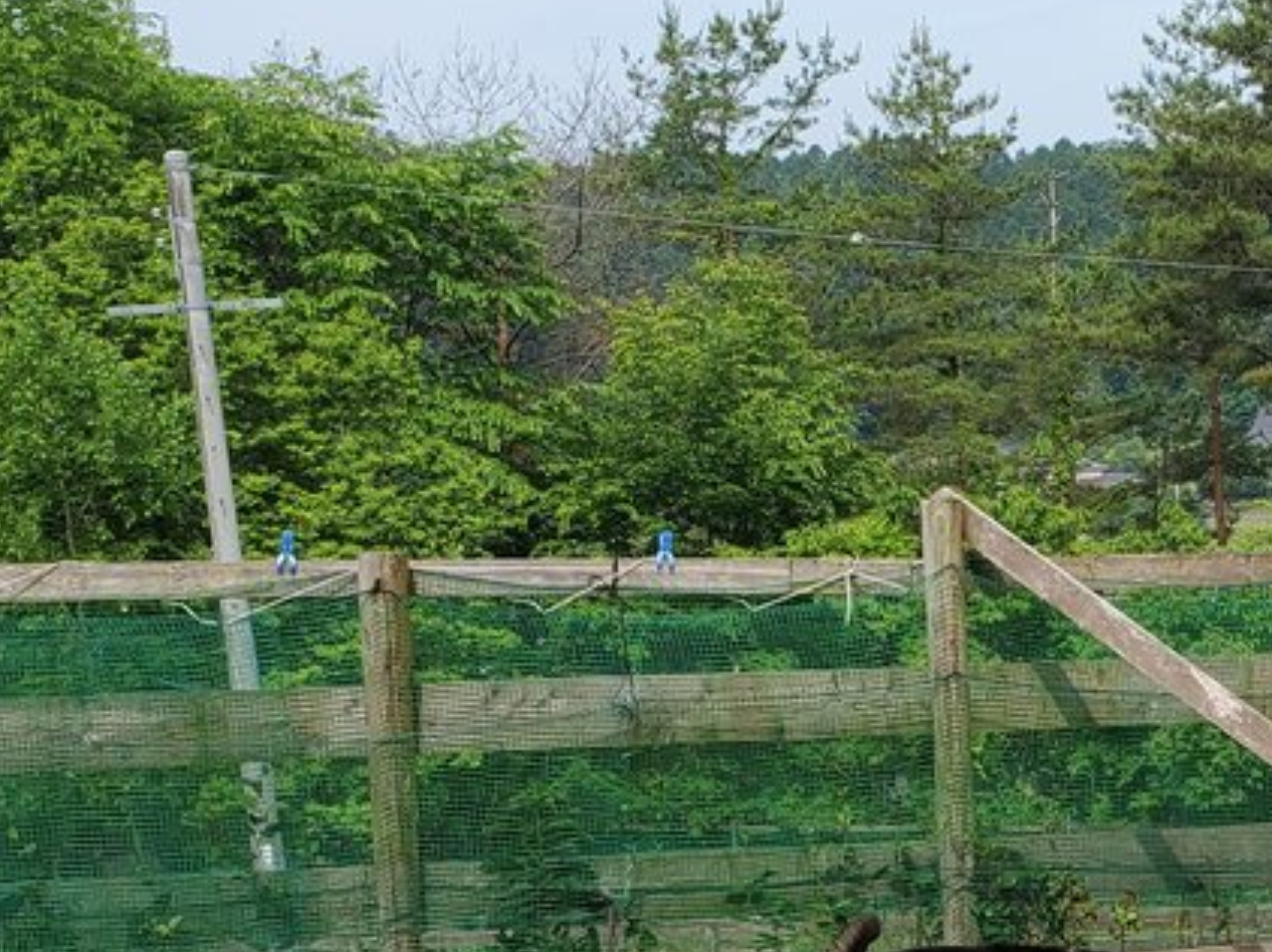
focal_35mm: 74
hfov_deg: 25.5
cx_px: 1148
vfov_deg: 19.0
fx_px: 2718
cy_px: 1076
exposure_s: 1/924
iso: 50
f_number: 2.4
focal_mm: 4.3
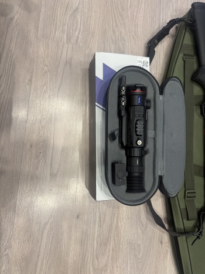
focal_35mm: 24
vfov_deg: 71.6
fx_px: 190
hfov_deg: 56.8
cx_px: 102
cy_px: 137
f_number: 1.78
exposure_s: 1/50
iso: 200
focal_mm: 6.76
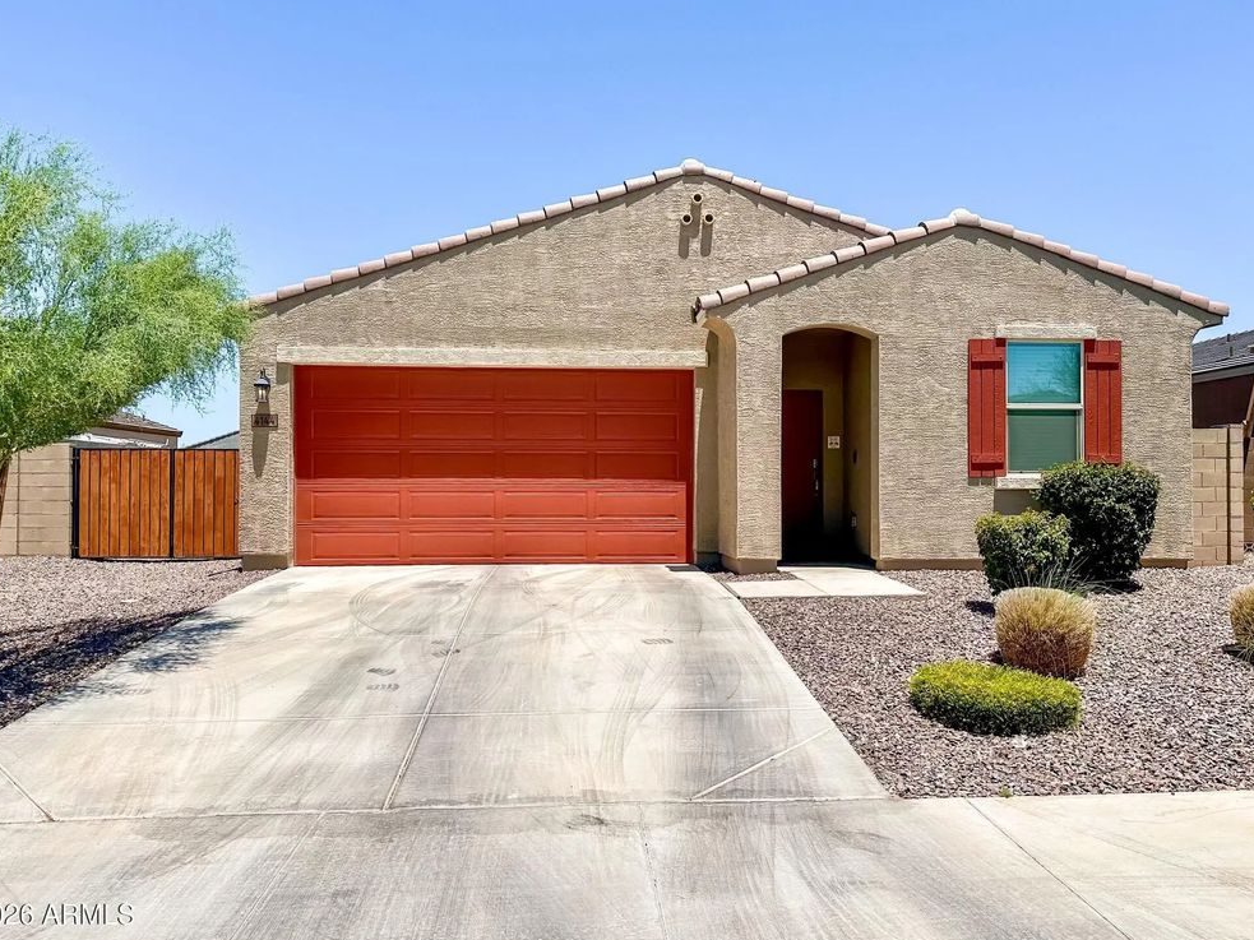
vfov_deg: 54.9
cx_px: 624
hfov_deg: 69.4
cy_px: 469
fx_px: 906
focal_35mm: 25
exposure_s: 1/6400
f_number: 1.8
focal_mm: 6.86
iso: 80
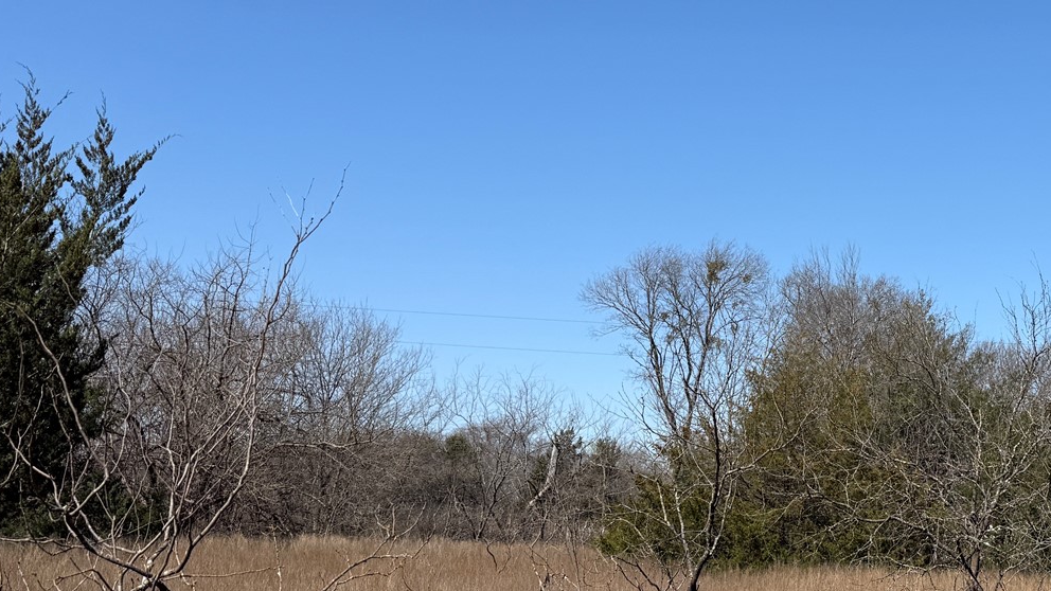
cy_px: 220
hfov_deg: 36.3
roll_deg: -1.1
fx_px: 1505
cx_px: 936
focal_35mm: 54
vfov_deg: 22.2
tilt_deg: +12.4
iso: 80
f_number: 1.78
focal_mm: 6.76
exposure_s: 1/4975
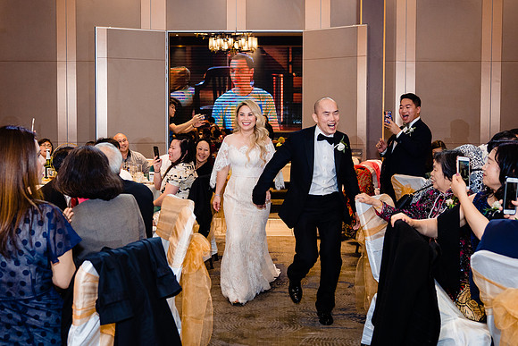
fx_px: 588
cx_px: 270
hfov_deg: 47.5
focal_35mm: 41
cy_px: 151
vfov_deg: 32.7
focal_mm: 32
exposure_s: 1/160
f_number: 4
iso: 1250
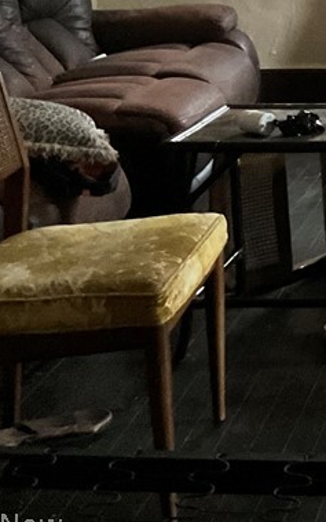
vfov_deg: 24.0
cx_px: 624
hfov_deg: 13.7
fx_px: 1179
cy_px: 19
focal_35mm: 83
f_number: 1.8
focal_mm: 3
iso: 500
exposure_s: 1/30
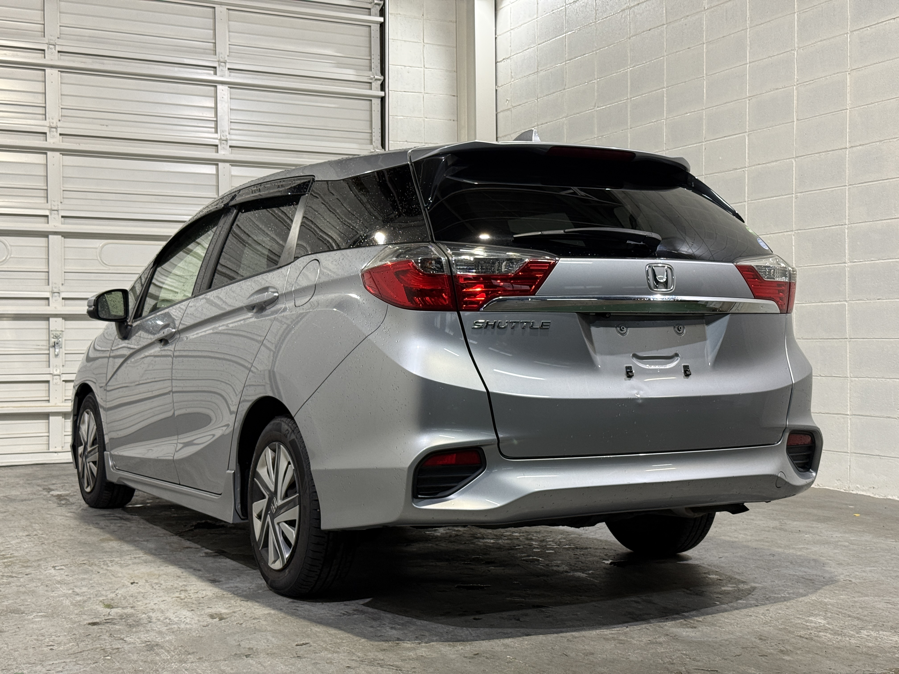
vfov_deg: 30.3
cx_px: 450
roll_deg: +0.2
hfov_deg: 39.7
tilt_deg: +0.2
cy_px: 337
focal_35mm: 48
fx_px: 1247
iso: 125
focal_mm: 6.76
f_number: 1.78
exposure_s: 1/60
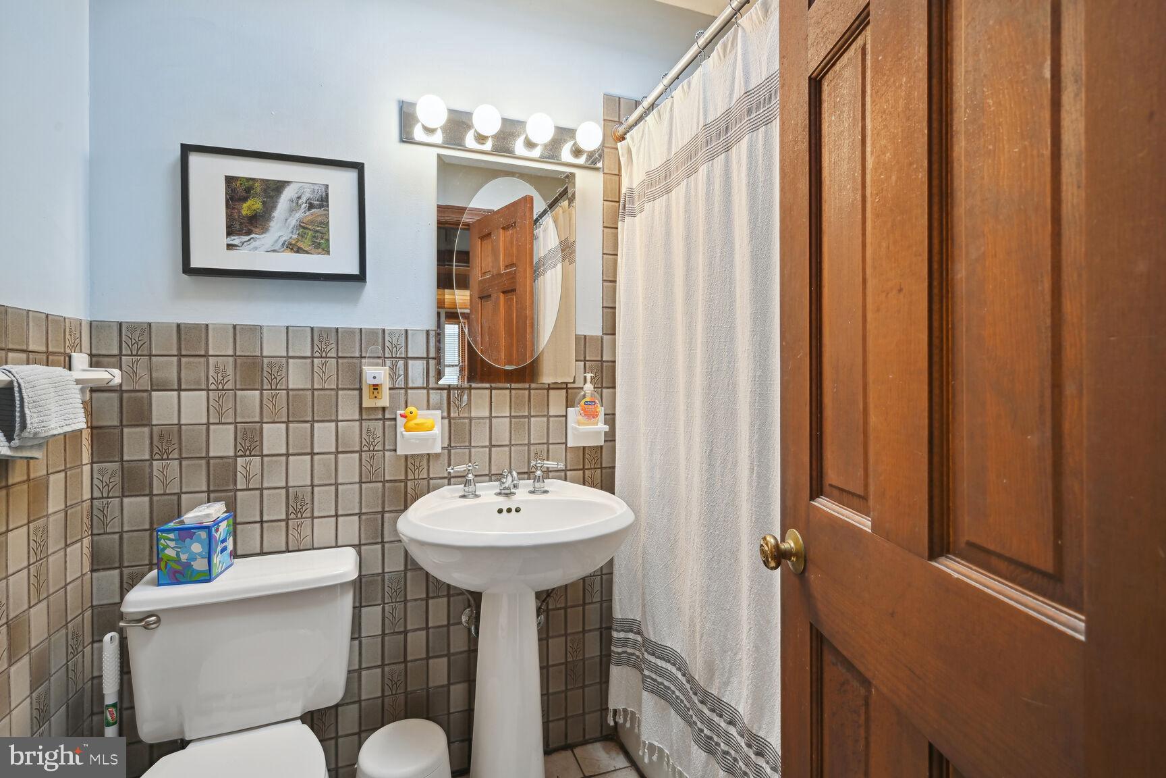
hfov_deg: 96.7
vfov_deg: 73.7
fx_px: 518
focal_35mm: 16
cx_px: 583
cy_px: 389
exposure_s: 1/8
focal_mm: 16
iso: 200
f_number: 9
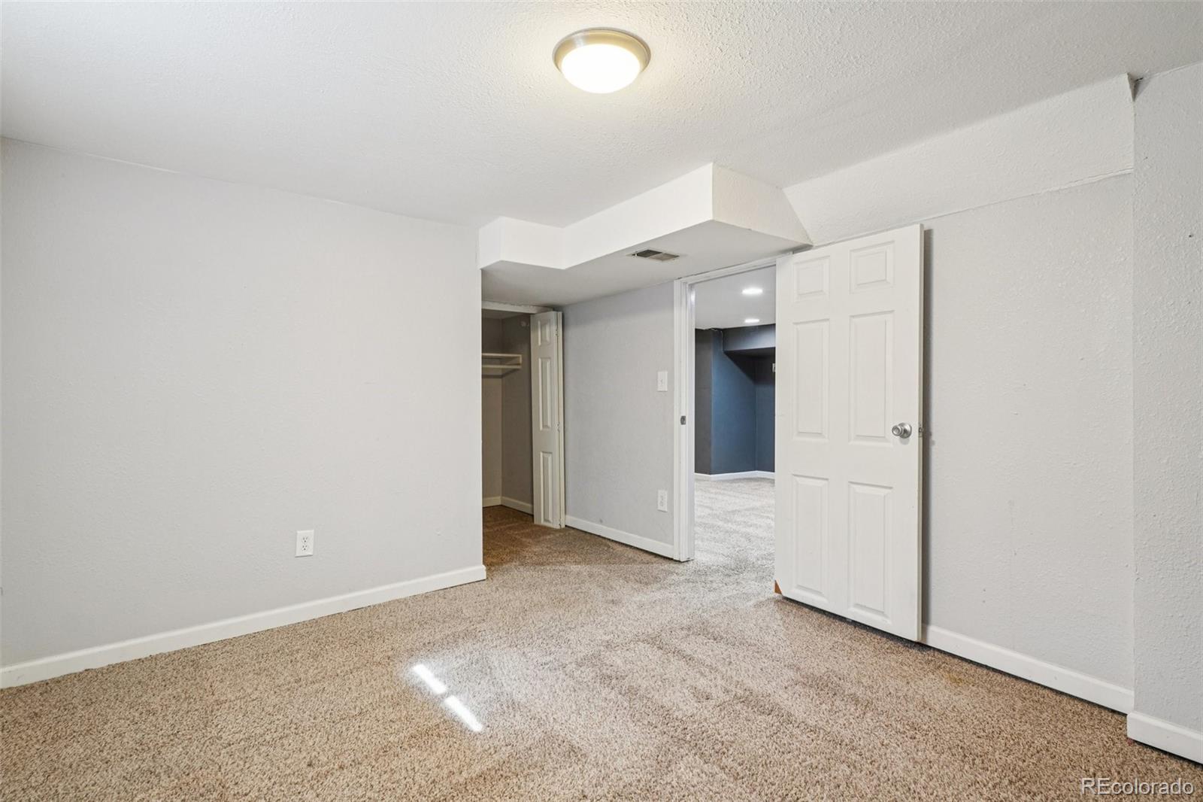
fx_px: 551
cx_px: 602
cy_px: 401
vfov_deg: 72.0
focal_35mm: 16
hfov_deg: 95.0
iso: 500
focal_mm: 11
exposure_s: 1/10
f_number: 8
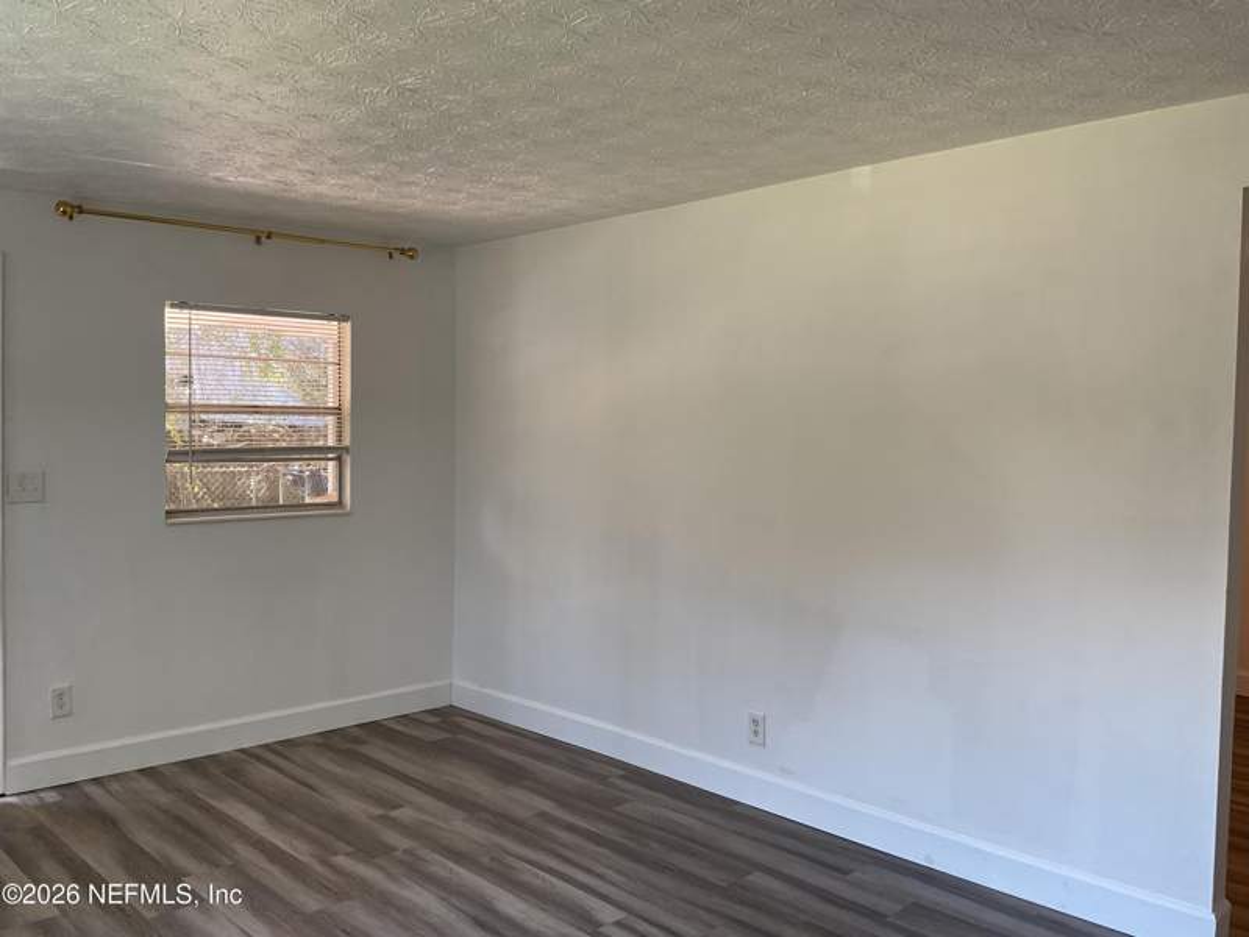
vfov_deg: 48.2
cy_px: 468
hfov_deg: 61.7
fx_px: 1046
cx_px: 624
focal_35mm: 29
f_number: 1.8
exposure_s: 1/60
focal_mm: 3
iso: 40
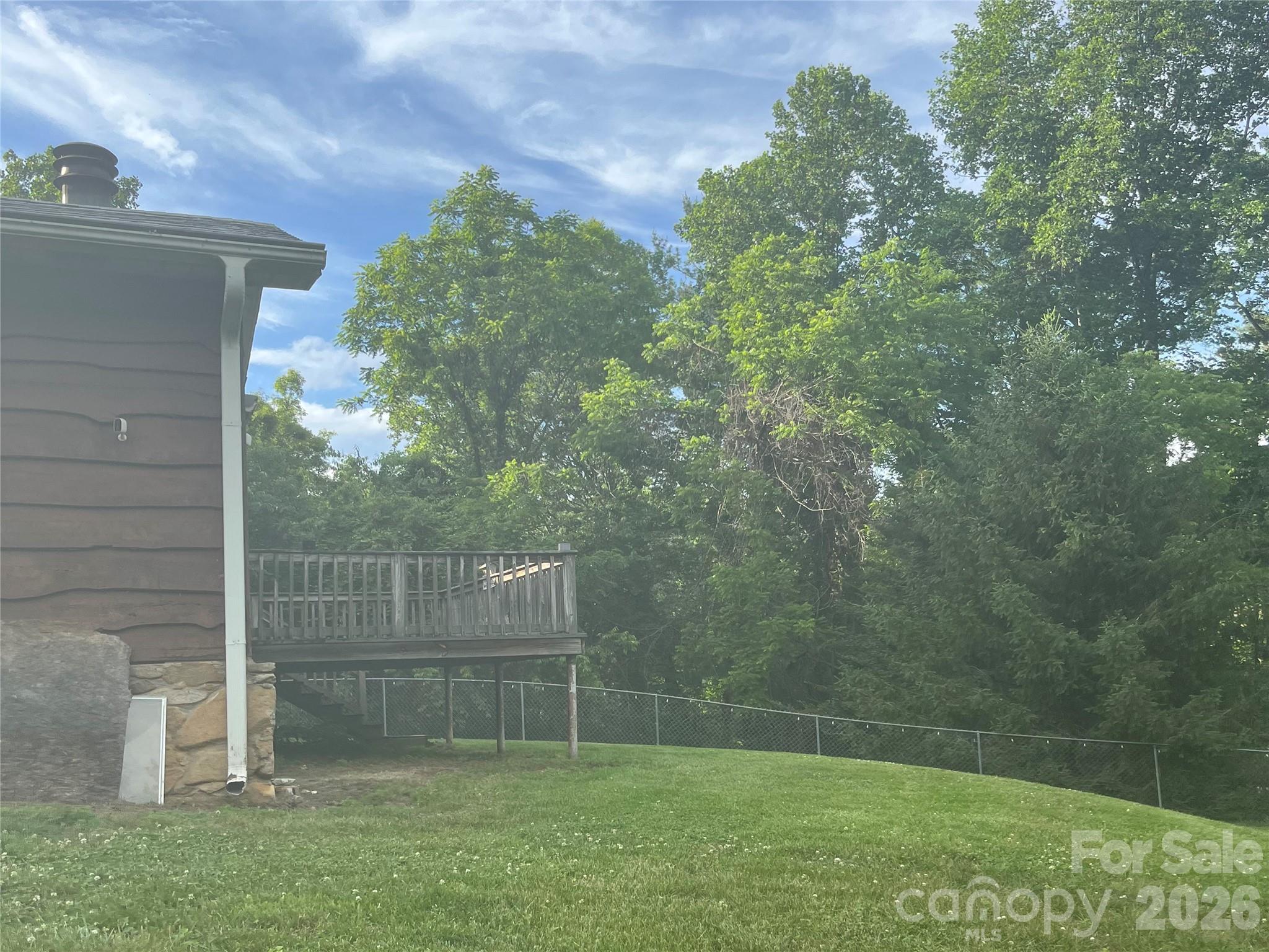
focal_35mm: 26
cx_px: 634
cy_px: 476
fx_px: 953
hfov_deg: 67.3
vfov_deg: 53.1
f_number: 1.6
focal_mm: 5.1
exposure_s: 1/1266
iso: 50
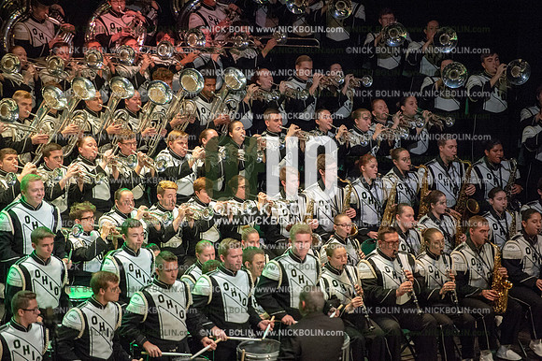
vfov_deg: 6.9
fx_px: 3009
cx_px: 271
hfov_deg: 10.3
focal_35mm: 200
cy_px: 180
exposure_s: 1/2000
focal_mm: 200
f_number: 2.8
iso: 8000
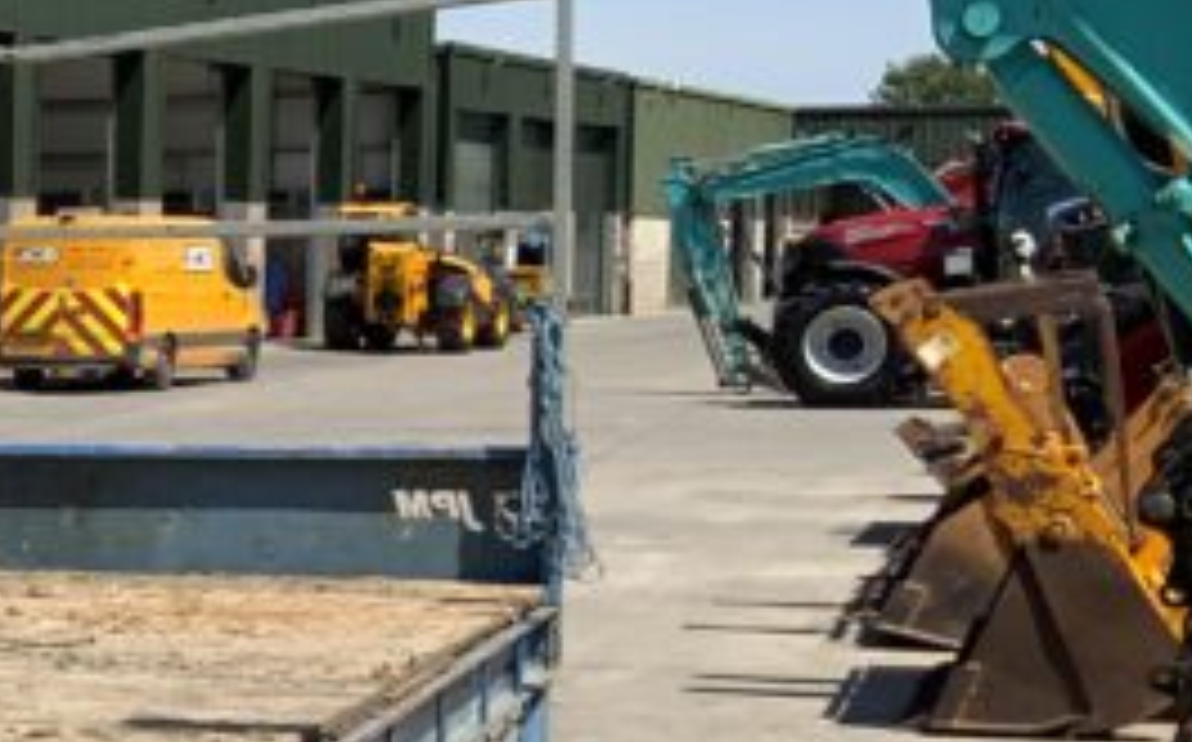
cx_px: -769
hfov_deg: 15.7
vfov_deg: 10.9
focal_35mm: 119
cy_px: 607
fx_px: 3862
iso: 20
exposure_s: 1/1984
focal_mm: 3
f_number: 1.8
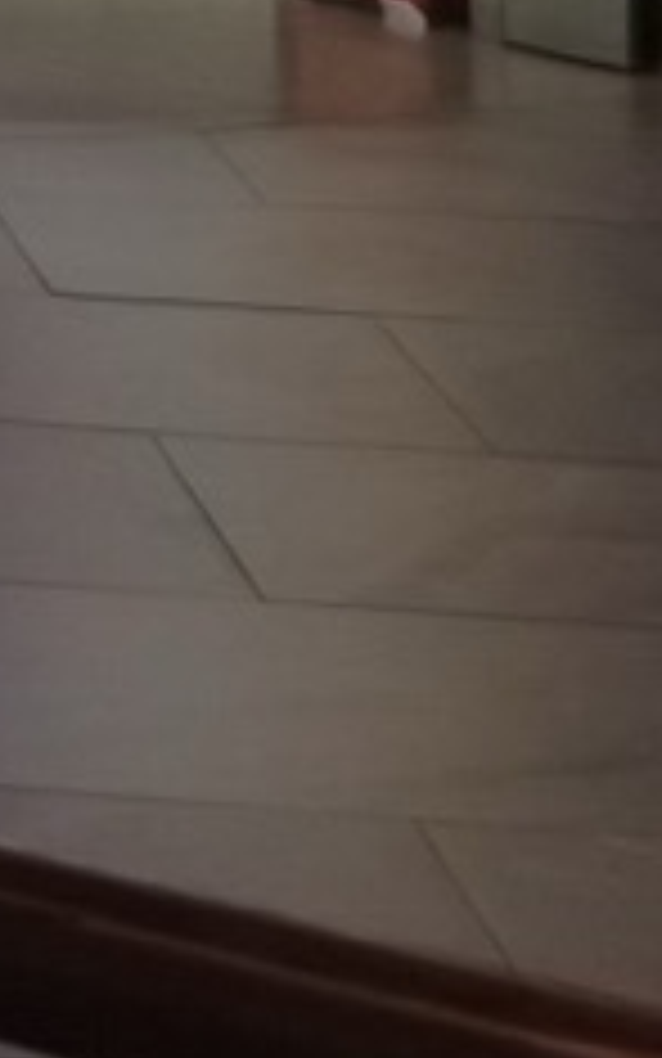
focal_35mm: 195
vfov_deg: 9.7
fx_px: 5626
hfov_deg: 5.8
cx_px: -1896
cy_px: -1292
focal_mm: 5.56
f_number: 1.6
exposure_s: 1/342
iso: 50
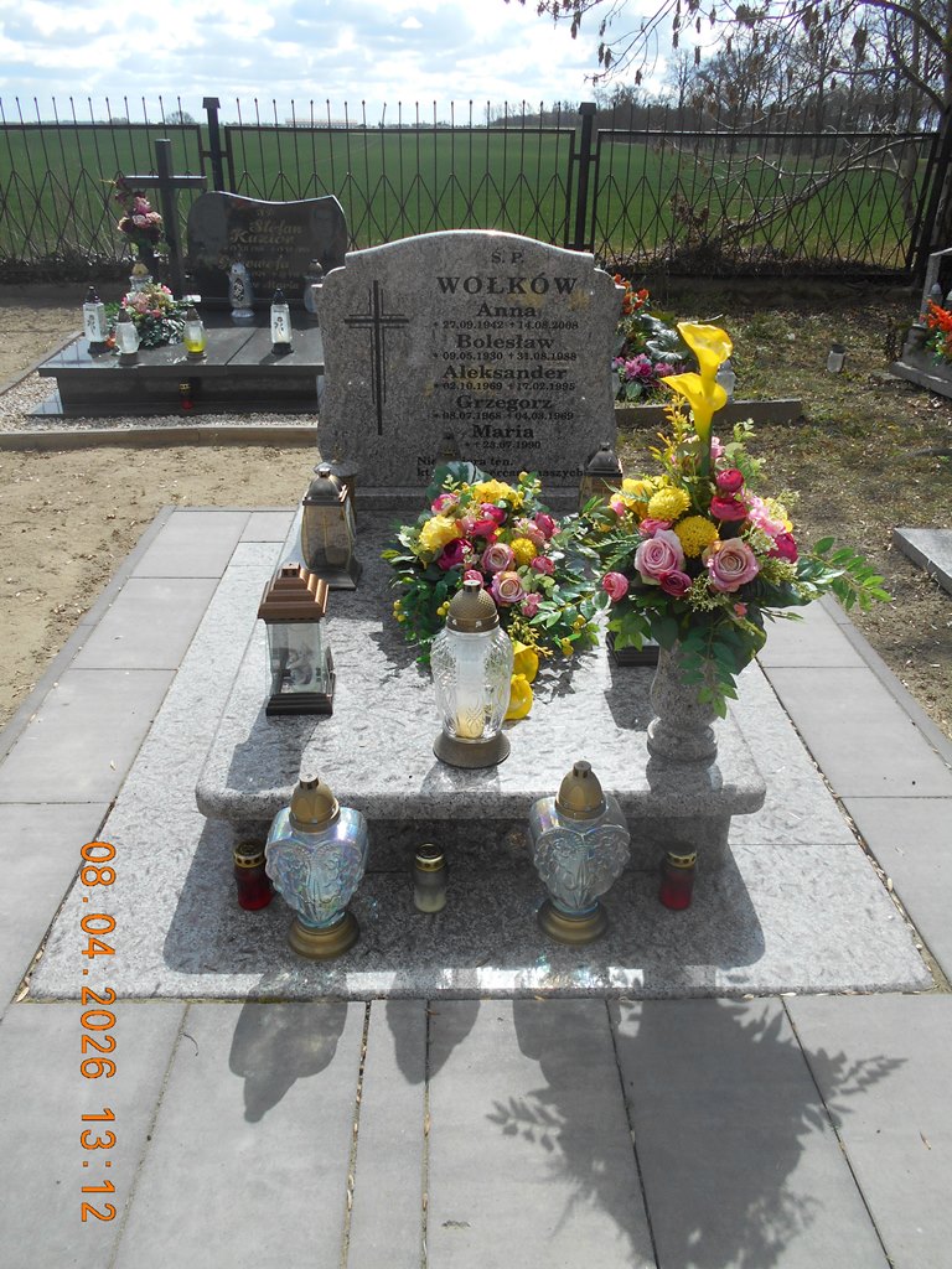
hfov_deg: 53.1
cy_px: 634
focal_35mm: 26
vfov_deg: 67.3
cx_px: 476
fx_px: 953
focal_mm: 4.6
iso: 80
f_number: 3.2
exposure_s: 1/800
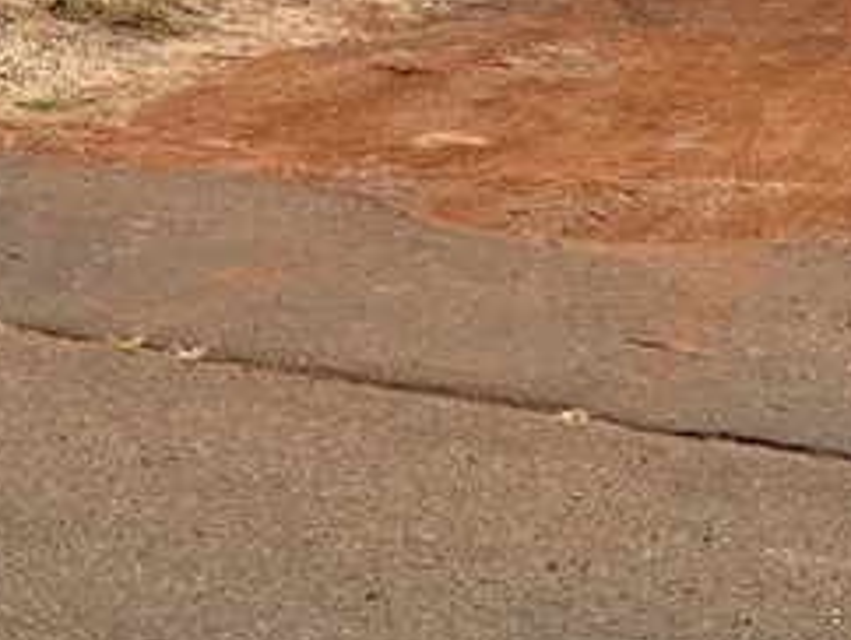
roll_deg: +2.6
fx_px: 2707
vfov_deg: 13.3
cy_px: 42
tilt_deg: -6.9
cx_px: -394
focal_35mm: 110
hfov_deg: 16.4
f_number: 1.5
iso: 50
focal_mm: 5.7
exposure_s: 1/917
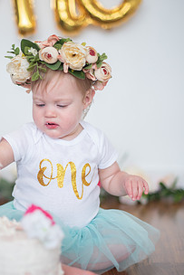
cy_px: 153
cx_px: 59
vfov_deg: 27.3
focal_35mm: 74
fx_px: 567
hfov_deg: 18.4
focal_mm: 50
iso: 200
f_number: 1.4
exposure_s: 1/320
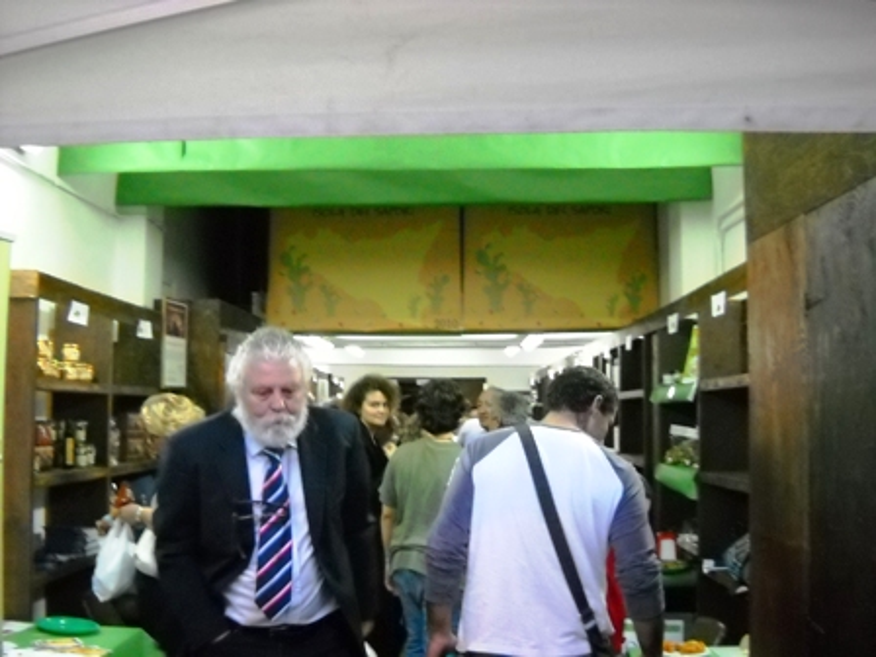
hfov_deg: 45.8
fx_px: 1038
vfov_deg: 35.1
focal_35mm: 41
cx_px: 438
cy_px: 328
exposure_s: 1/17
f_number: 3.1
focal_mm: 6.72
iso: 800
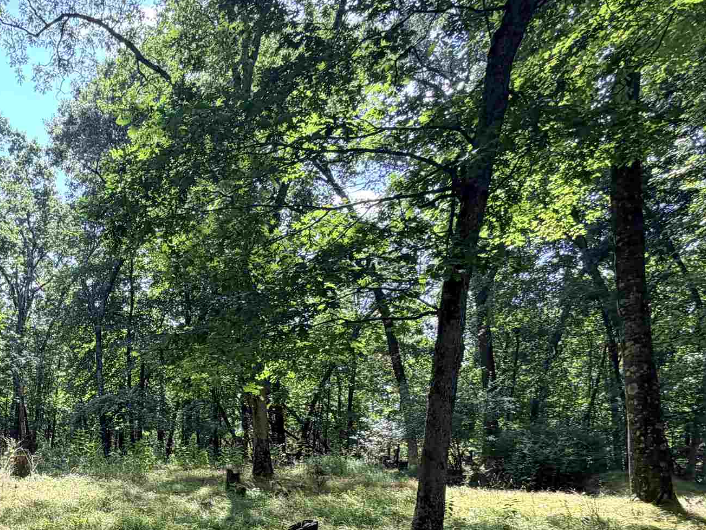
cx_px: 18
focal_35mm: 33
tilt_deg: -0.8
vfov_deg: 39.4
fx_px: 673
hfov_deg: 47.2
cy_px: 490
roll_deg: -0.7
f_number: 2.2
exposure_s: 1/184
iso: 40
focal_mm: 2.22
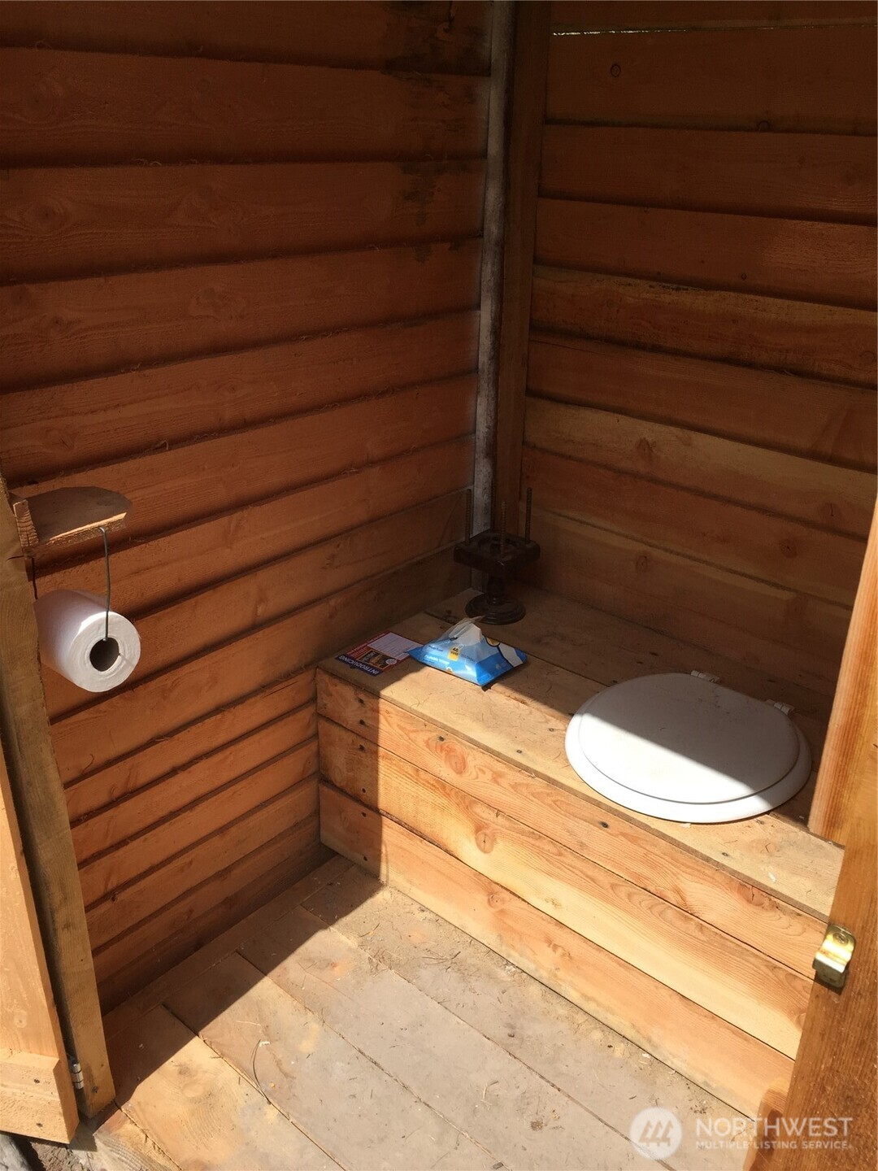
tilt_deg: -27.9
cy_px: 586
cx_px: 439
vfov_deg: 61.7
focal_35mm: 29
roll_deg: -4.0
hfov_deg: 48.2
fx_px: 981
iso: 32
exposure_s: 1/1883
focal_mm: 4.15
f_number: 2.2
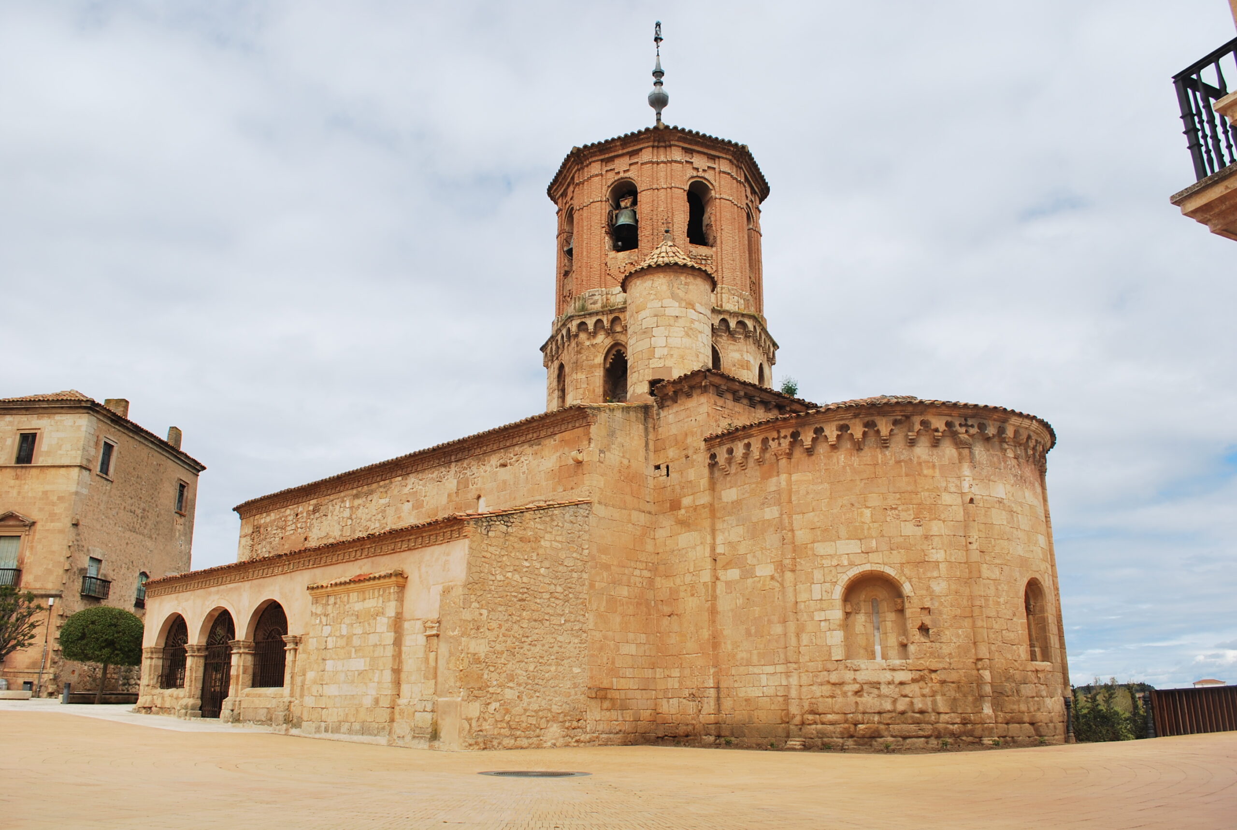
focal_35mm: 27
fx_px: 930
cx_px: 618
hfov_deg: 67.3
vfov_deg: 48.1
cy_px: 415
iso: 100
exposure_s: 1/400
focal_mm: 18
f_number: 7.1
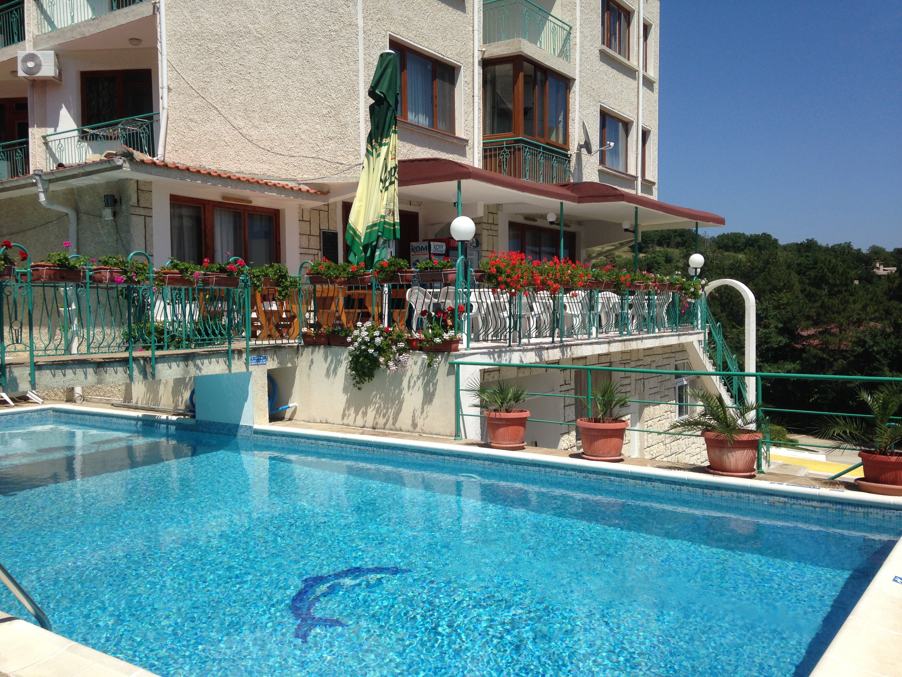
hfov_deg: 55.4
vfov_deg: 42.9
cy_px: 338
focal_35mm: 33
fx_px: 860
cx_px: 451
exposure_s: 1/2262
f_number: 2.4
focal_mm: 4.12
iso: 50
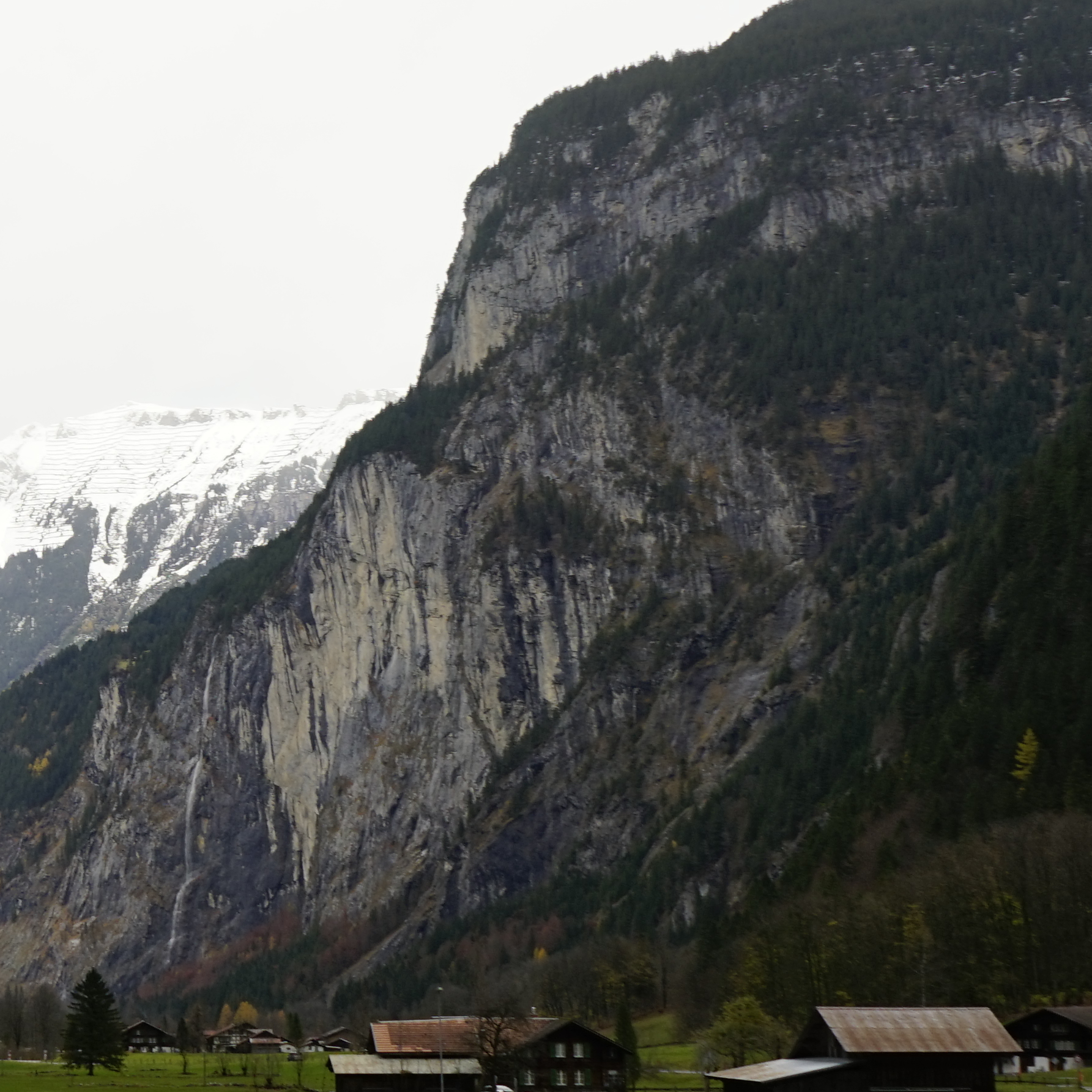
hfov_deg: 20.6
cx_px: -125
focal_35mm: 80
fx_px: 2855
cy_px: 482
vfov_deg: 21.6
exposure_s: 1/80
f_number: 6.3
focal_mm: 28
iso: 100
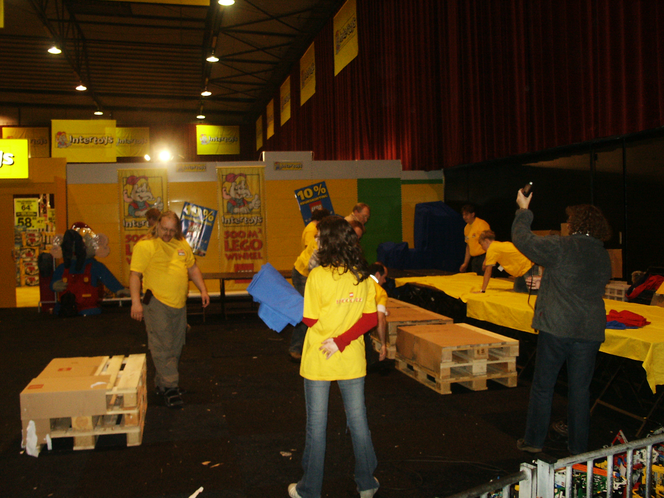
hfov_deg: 52.6
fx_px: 671
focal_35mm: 35
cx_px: 332
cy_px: 249
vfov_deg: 40.7
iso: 200
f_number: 3
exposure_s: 1/45
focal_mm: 7.18
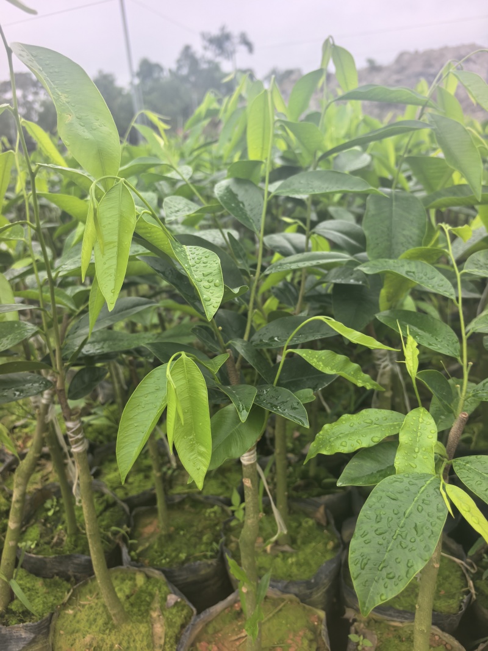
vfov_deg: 71.6
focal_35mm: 24
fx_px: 451
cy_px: 326
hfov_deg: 56.8
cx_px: 244
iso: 160
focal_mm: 5.75
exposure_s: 1/1786
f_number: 2
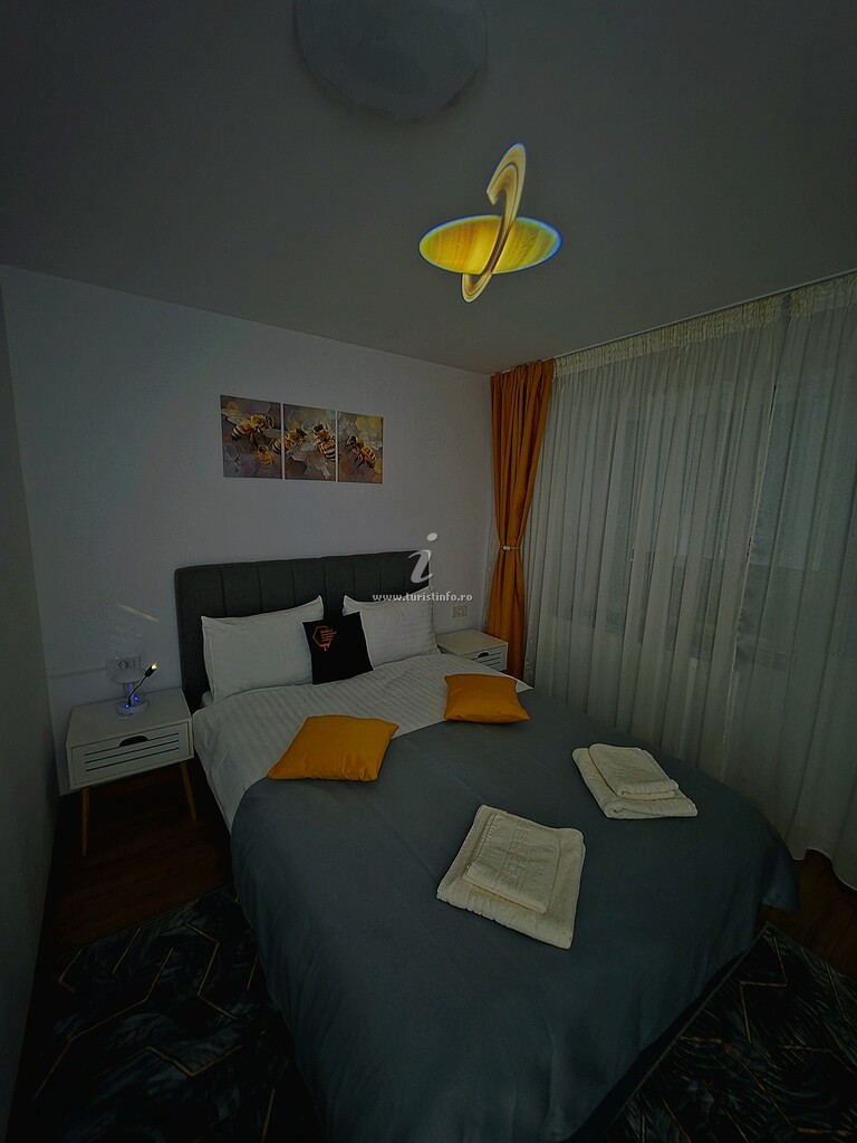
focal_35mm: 13
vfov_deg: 106.2
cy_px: 572
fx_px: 429
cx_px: 428
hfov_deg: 89.9
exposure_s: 1/8.34
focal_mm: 2.2
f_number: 1.9
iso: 1000
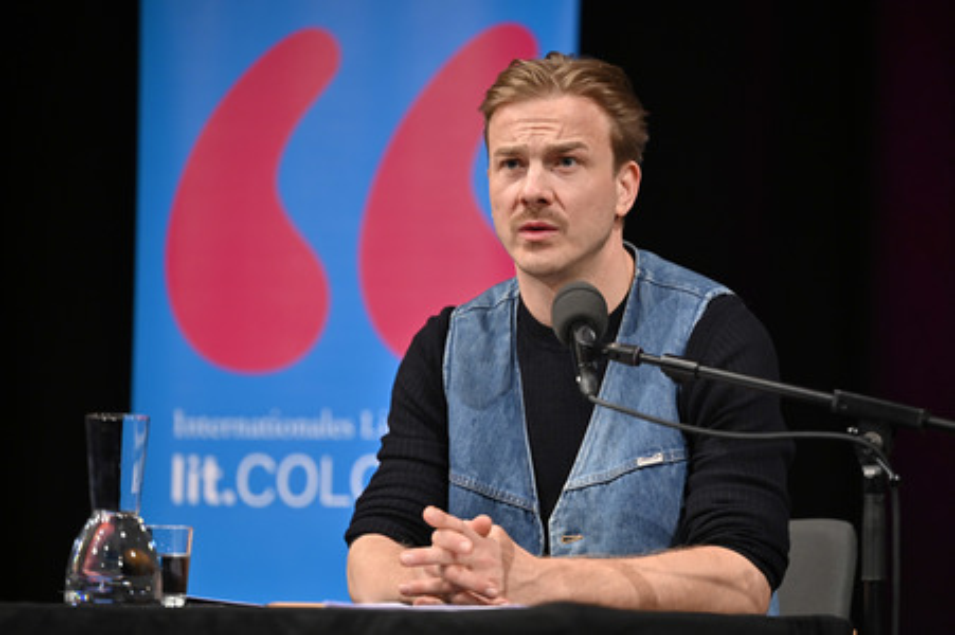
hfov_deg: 14.2
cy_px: 318
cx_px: 478
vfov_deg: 9.4
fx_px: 3844
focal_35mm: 145
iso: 1250
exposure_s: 1/320
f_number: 2.8
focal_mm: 145
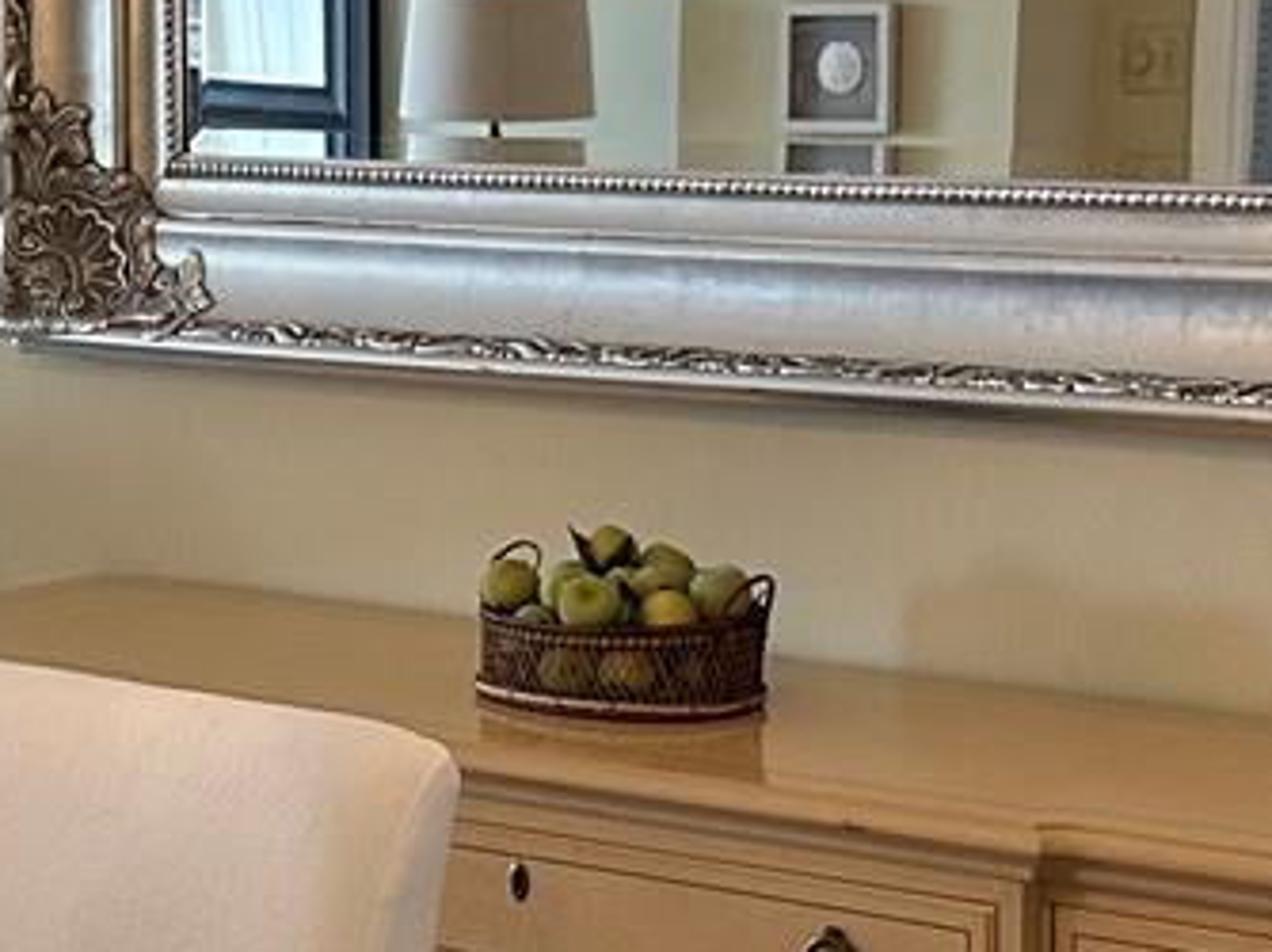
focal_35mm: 115
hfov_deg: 17.0
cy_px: 407
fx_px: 4223
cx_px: 263
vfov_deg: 12.9
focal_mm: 6.86
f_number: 1.78
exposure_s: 1/120
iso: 160
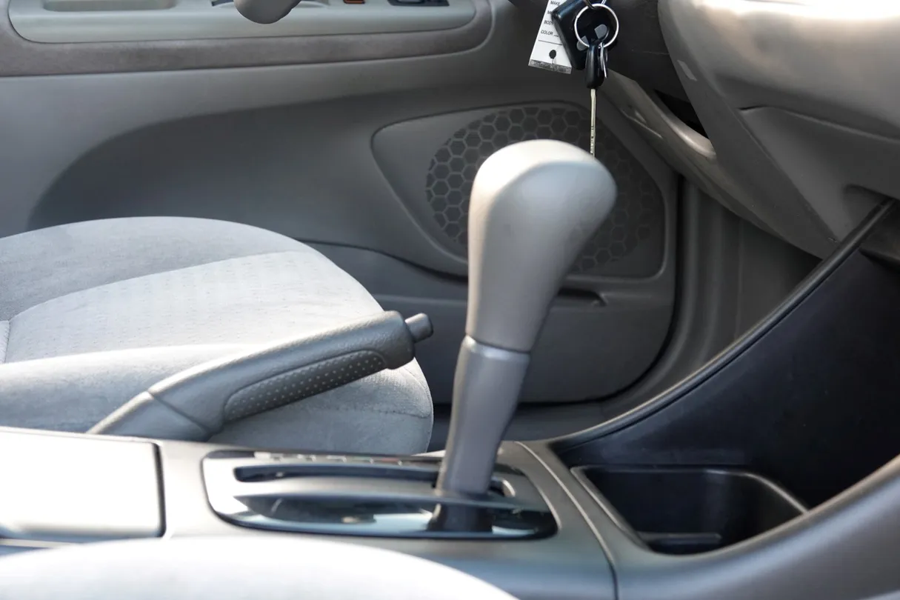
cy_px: 300
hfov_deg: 29.7
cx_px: 450
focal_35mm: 68
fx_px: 1700
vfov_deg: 20.0
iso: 500
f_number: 3.5
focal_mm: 24.79
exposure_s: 1/80
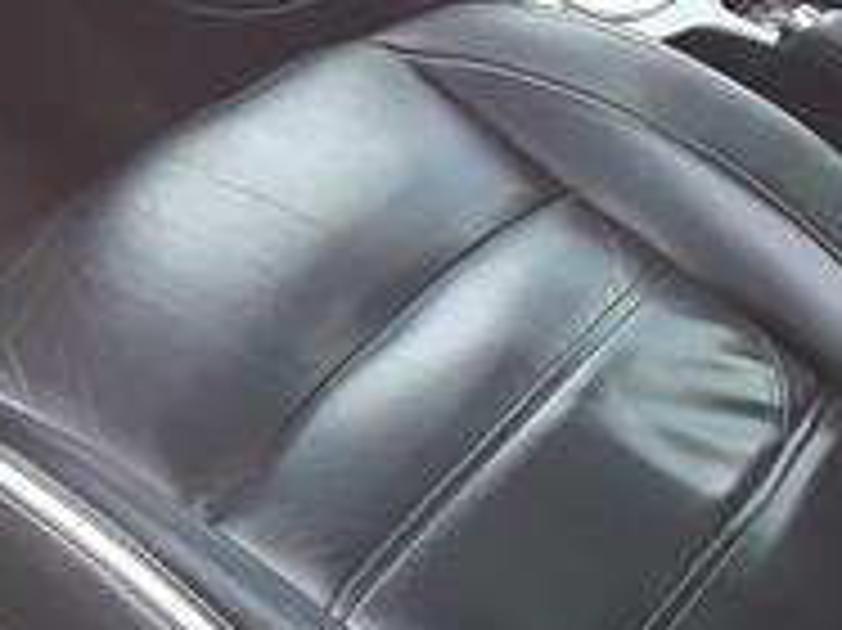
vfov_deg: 15.0
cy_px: -40
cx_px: 99
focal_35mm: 96
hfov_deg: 20.1
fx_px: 2334
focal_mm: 2.91
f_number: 1.9
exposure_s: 1/100
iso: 50
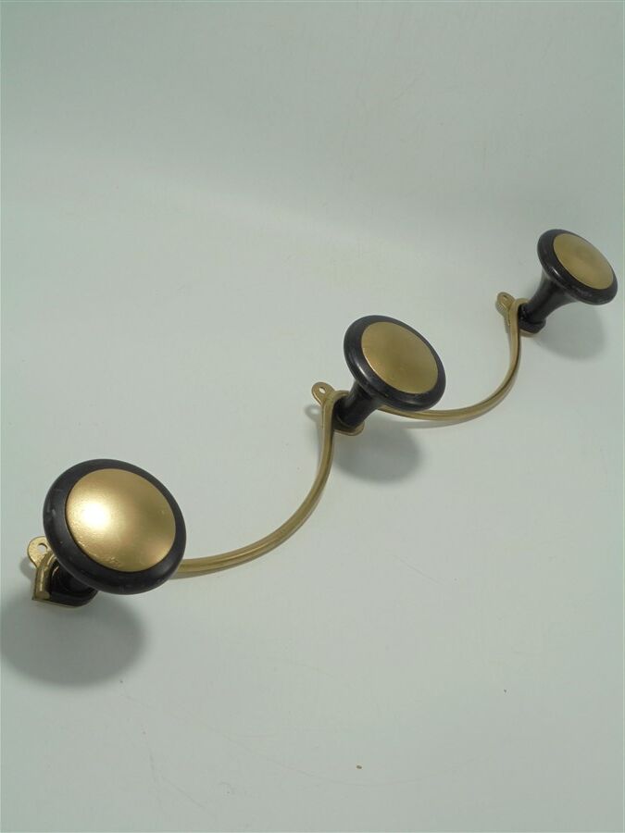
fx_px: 1180
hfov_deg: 29.7
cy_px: 416
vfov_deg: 38.9
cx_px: 312
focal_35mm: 49
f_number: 4.8
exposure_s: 1/80
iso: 100
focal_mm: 8.9
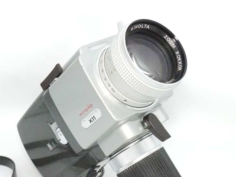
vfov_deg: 22.1
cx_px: 100
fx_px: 450
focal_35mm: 66
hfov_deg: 29.4
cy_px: 120
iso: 3200
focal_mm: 20
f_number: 8
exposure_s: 1/125
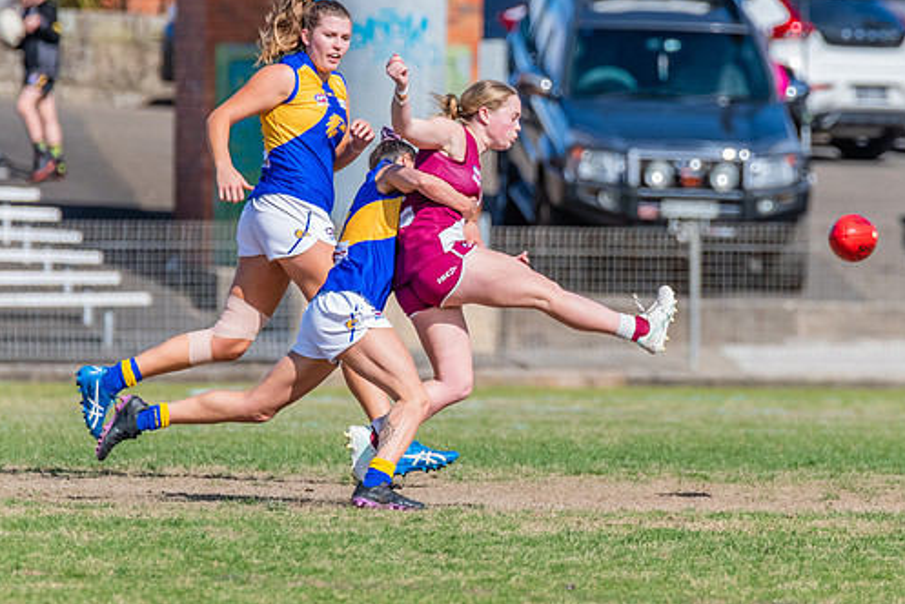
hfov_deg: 2.2
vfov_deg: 1.5
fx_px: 23140
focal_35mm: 920
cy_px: 218
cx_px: 584
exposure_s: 1/1600
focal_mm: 550
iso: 800
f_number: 9
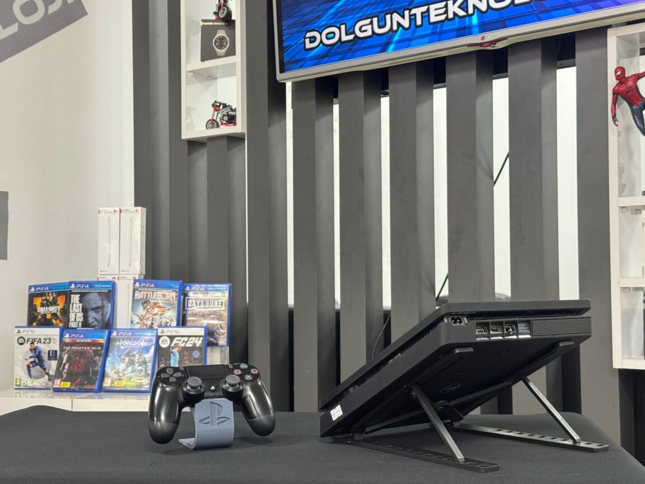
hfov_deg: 38.2
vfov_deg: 29.1
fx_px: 932
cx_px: 322
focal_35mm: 50
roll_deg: -0.4
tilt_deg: +2.3
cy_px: 246
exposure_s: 1/40
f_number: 1.78
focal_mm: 6.76
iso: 400
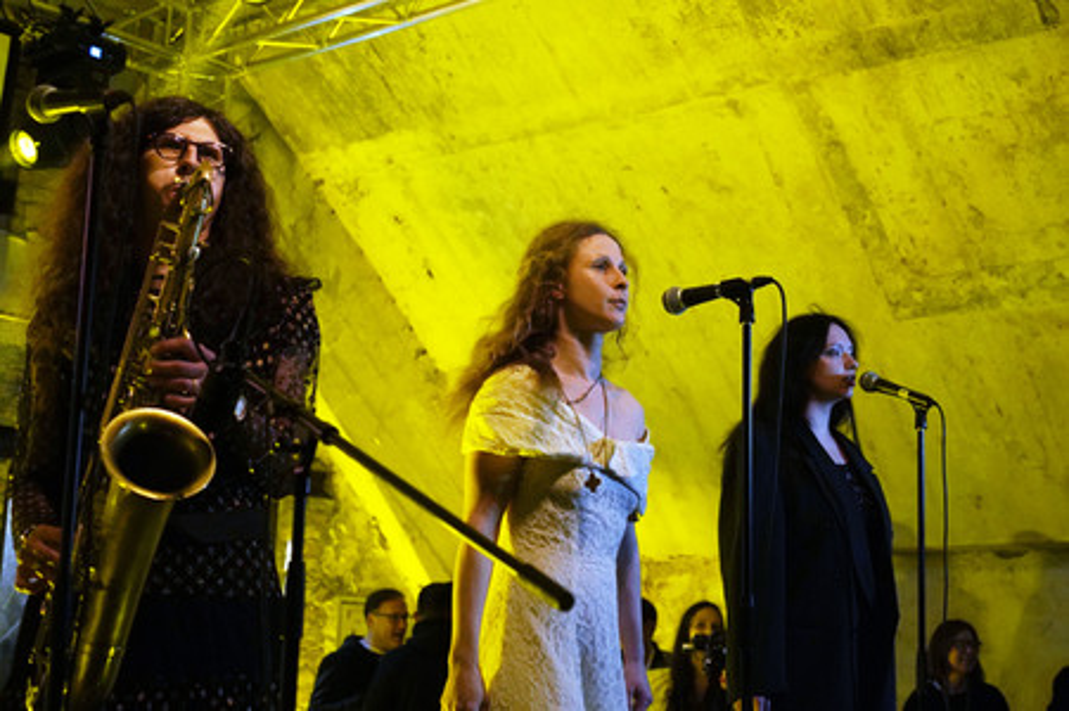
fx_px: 1217
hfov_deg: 47.4
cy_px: 356
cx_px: 534
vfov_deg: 32.6
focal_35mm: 41
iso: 3200
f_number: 3.2
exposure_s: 1/50
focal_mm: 41
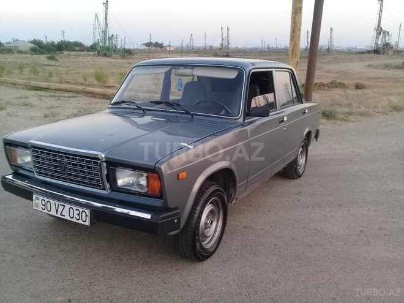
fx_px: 362
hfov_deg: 58.4
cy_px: 152
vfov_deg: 45.4
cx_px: 202
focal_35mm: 31
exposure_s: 1/33
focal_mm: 3.3
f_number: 2.2
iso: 100
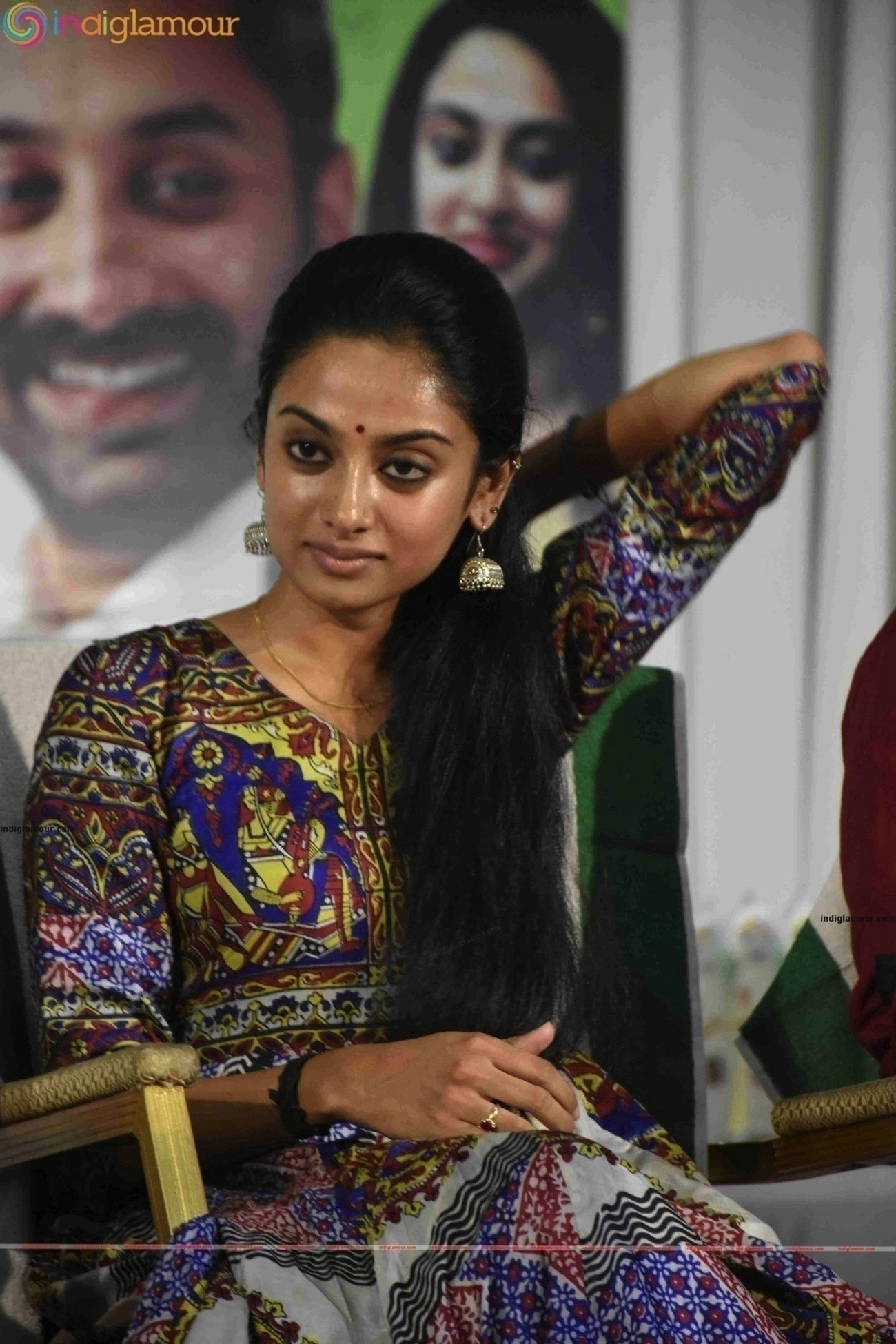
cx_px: 448
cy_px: 672
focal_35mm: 210
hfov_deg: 6.5
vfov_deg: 9.8
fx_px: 7839
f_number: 5.6
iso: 2500
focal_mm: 140
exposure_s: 1/100
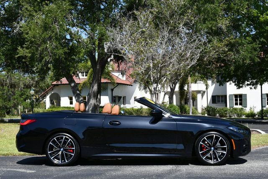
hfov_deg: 34.5
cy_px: 90
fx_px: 432
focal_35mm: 58
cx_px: 134
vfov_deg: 23.4
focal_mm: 29
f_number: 8
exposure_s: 1/250
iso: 125
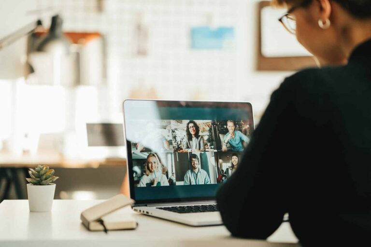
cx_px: 186
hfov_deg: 23.9
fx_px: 876
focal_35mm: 85
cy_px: 124
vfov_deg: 16.1
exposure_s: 1/400
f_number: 1.8
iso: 400
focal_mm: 85
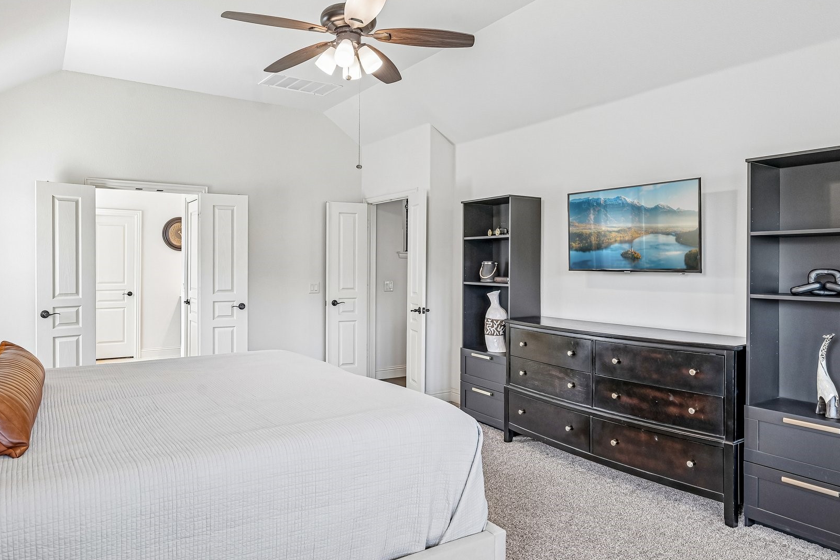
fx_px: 551
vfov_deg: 53.8
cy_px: 267
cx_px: 398
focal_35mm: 24
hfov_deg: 74.5
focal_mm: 18.5
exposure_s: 1/20
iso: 400
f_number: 8
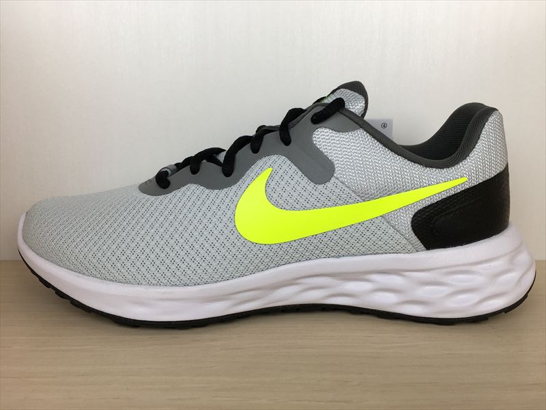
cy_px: 205
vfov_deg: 48.2
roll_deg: -0.3
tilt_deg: -10.1
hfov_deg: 61.7
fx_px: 457
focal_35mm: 29
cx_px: 273
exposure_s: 1/124
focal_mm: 4.15
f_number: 2.2
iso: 25
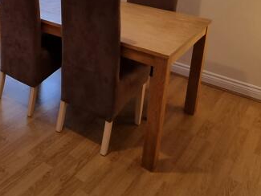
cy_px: -18
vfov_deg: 31.4
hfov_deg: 39.9
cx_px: -4
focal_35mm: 41
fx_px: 309
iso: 125
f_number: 2.2
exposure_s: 1/50
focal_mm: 2.2
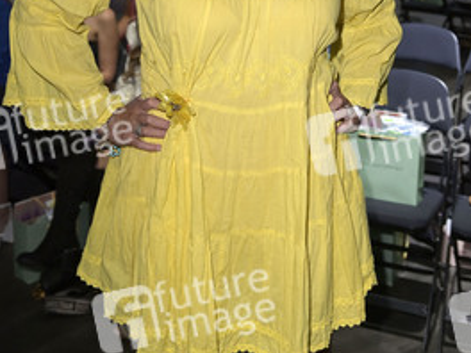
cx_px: 236
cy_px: 45
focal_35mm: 51
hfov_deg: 37.5
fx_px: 694
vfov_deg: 27.7
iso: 2000
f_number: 4
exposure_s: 1/50
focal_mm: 35
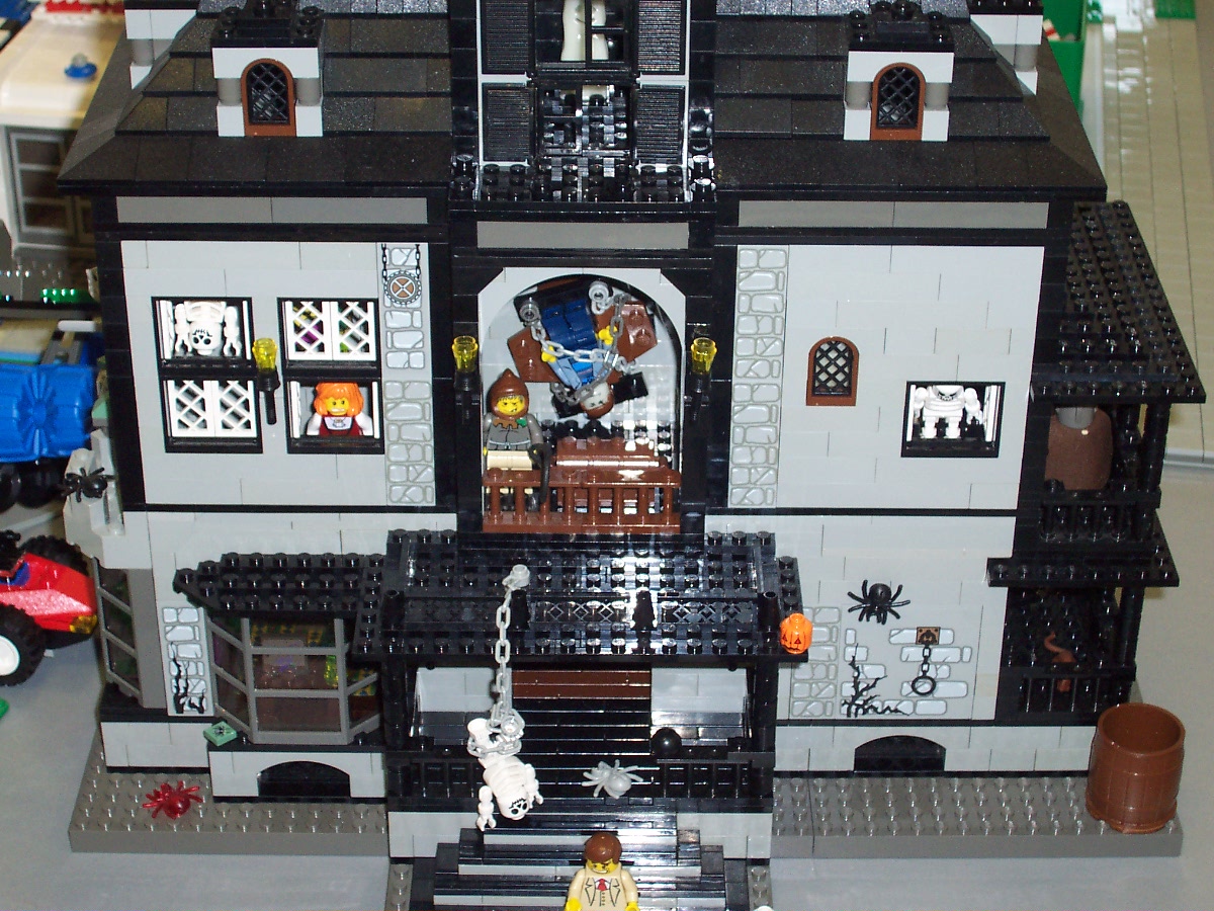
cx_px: 607
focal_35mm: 71
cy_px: 456
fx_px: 2490
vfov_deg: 20.7
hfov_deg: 27.4
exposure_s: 1/90
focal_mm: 10.8
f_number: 4
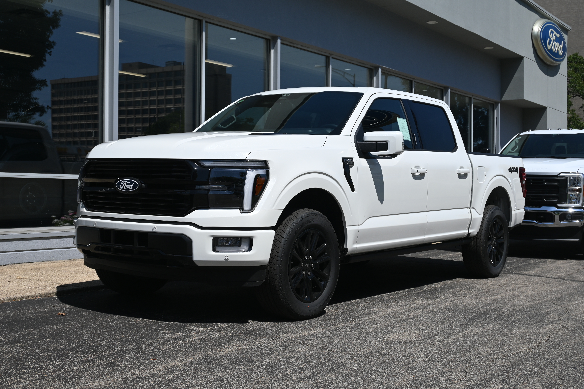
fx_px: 742
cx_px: 292
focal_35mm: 46
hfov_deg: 43.0
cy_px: 194
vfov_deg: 29.4
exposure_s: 1/500
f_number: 8
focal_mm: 30.5
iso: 100
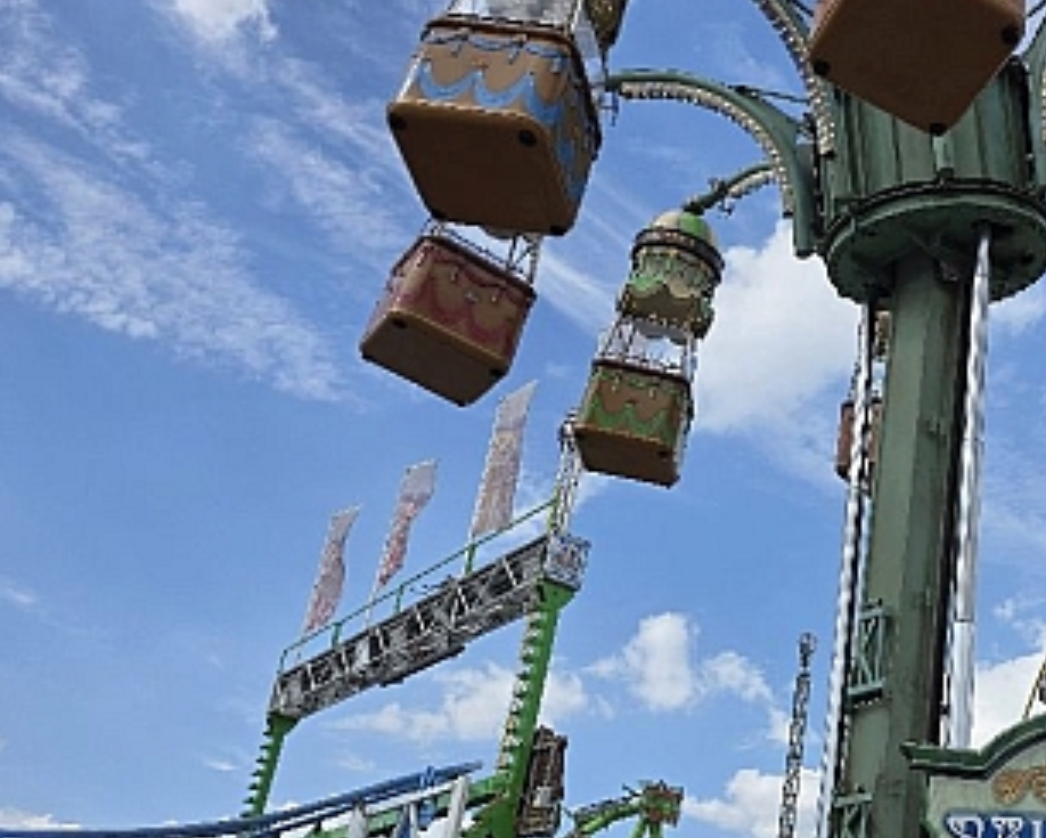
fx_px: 1363
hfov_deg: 38.6
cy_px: 575
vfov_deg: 33.8
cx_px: 971
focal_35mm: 44
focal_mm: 6.3
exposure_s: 1/7061
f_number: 1.7
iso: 80
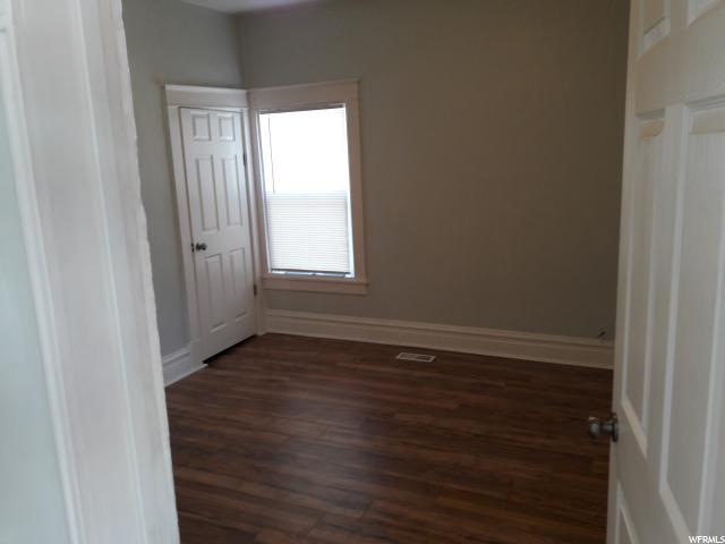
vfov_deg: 49.7
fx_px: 586
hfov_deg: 63.4
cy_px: 272
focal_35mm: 28
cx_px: 362
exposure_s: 1/30
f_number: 1.9
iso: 64
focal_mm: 3.7
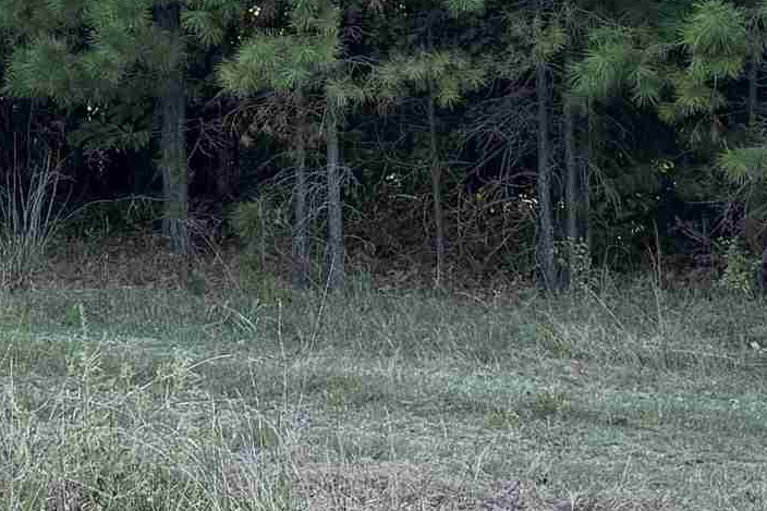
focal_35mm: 109
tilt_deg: +10.8
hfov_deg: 18.7
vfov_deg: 11.5
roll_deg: +1.0
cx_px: 257
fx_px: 2322
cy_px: -461
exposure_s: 1/695
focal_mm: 6.76
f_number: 1.78
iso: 100
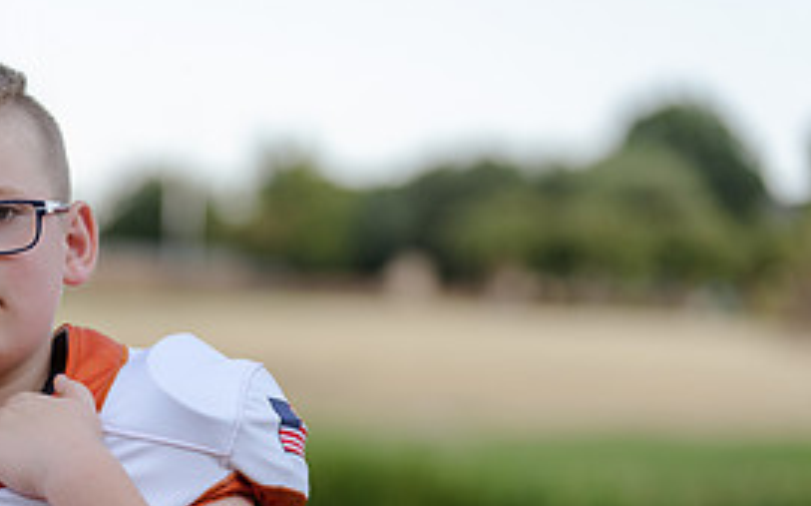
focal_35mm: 225
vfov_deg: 5.8
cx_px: -18
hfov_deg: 9.3
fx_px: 4970
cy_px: 469
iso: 125
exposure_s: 1/320
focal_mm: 103
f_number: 3.2
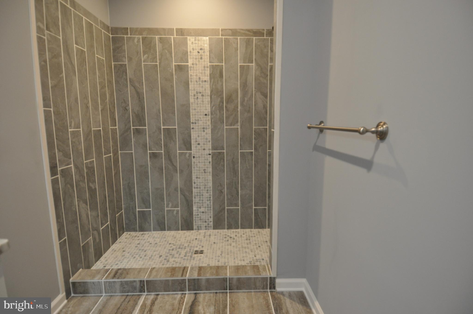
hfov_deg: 90.1
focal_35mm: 18
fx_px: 236
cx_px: 236
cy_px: 157
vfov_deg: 67.2
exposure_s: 1/30
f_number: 4
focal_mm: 12
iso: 800
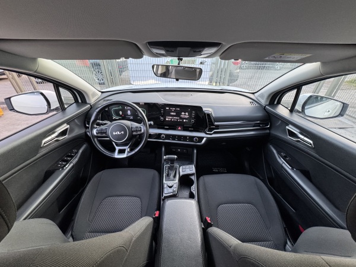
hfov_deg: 102.1
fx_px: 144
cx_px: 178
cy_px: 134
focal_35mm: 14
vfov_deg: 85.7
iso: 250
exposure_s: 1/99
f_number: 2.2
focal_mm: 2.22
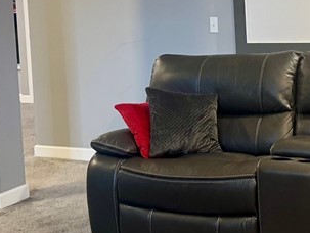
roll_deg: +3.1
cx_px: 214
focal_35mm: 81
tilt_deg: -2.4
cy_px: 2
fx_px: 726
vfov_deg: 17.8
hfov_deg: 23.9
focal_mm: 6.76
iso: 320
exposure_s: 1/60
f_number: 1.78
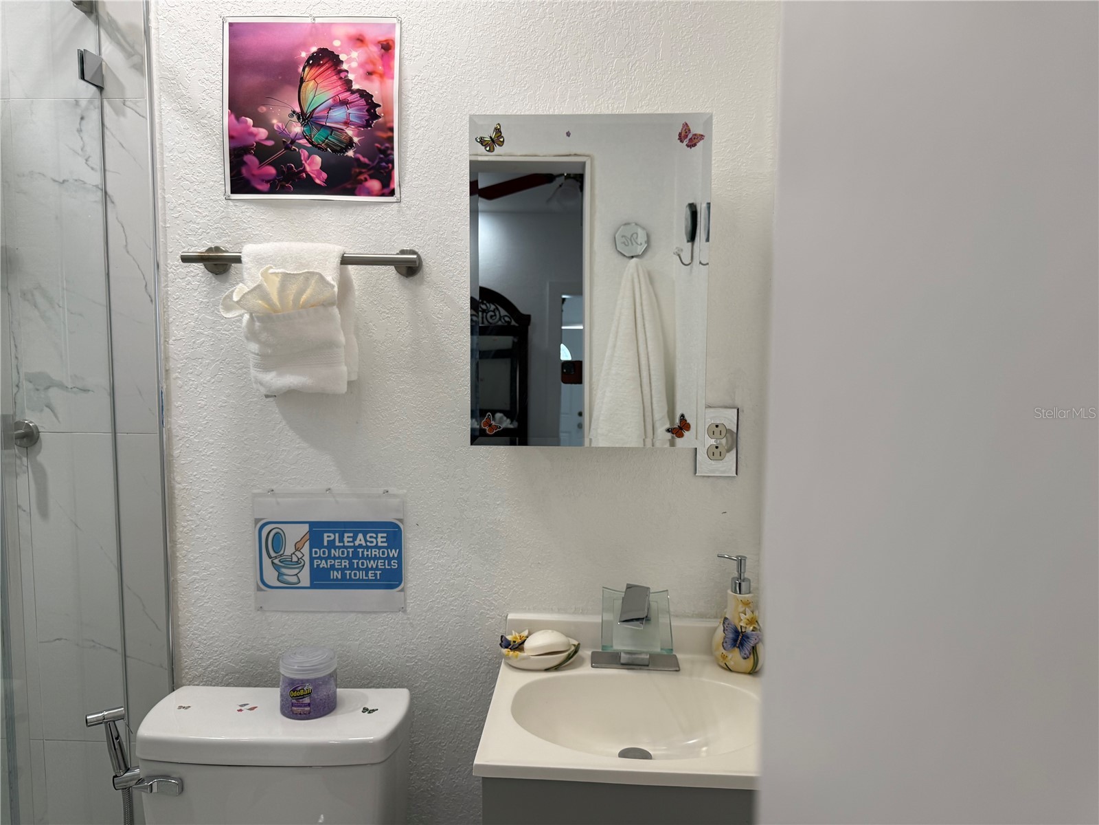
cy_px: 412
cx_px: 550
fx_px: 762
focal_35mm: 24
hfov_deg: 71.6
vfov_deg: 56.8
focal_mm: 6.76
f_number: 1.78
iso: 100
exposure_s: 1/120
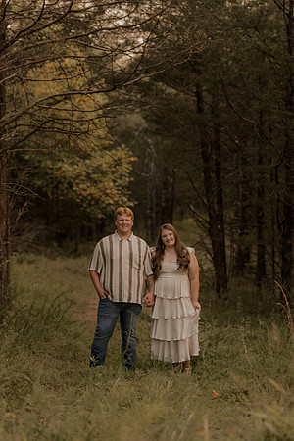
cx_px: 147
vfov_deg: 23.9
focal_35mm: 85
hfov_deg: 16.1
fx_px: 1041
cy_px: 220
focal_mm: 85
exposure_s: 1/160
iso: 100
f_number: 2
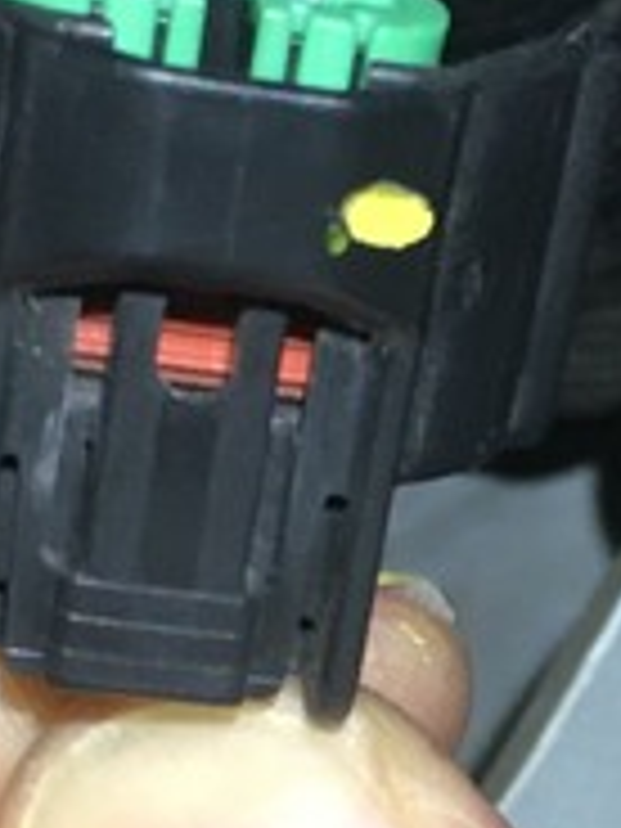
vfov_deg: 11.9
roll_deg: +38.1
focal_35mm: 164
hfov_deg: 8.9
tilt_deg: -10.6
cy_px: 886
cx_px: 765
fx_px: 3923
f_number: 2.2
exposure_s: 1/30
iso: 100
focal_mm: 4.15
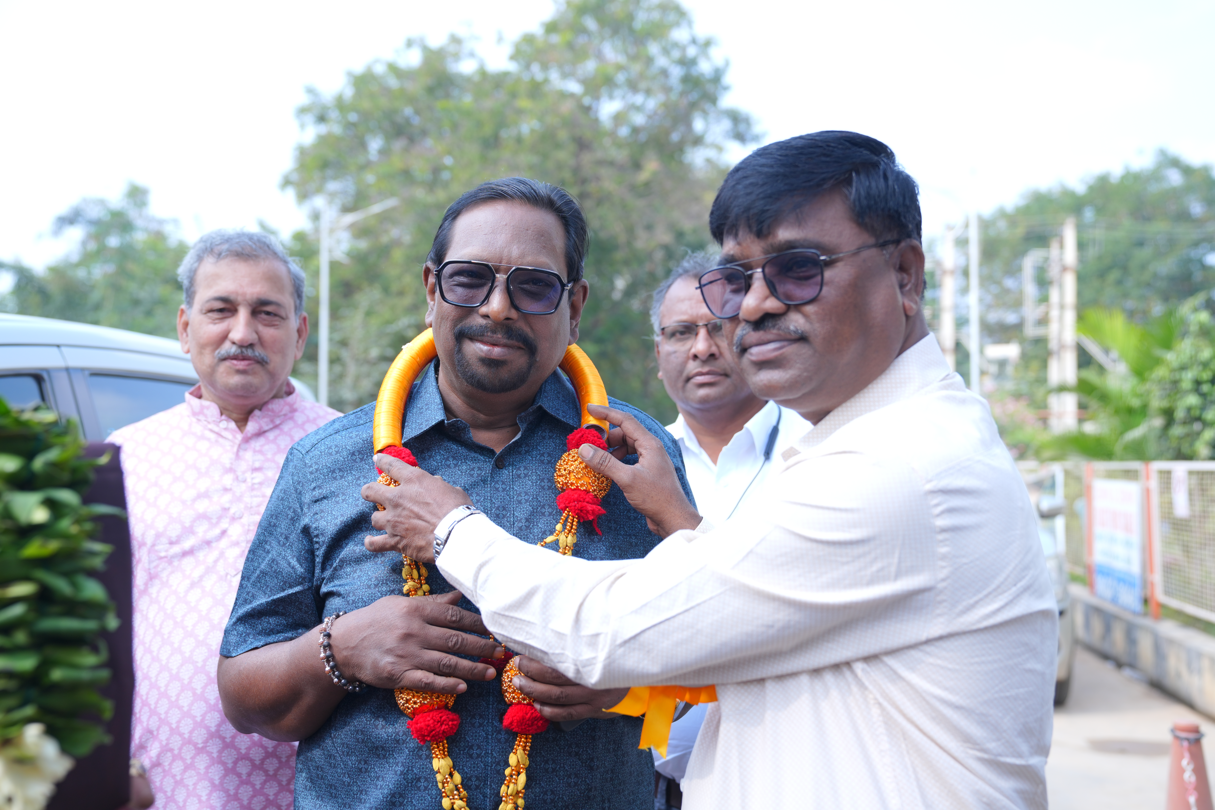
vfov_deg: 33.4
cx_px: 608
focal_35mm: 40
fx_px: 1350
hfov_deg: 48.5
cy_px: 405
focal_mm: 40
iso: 200
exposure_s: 1/400
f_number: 3.5
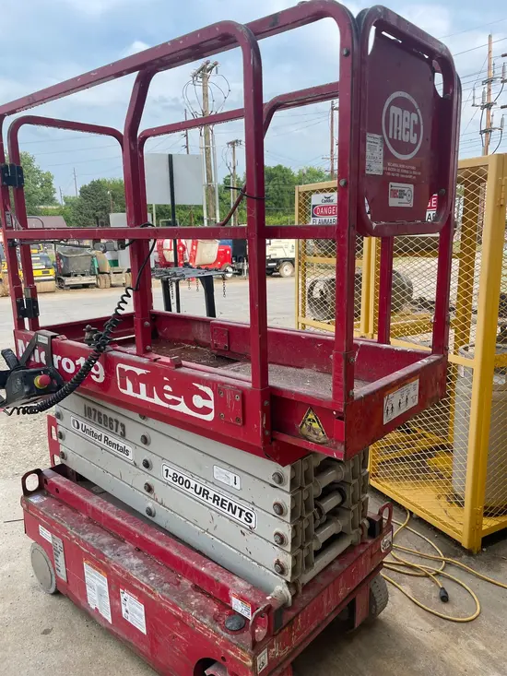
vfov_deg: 67.3
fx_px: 508
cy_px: 338
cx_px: 254
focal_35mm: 26
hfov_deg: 53.1
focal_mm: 4.2
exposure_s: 1/622
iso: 32
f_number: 1.6
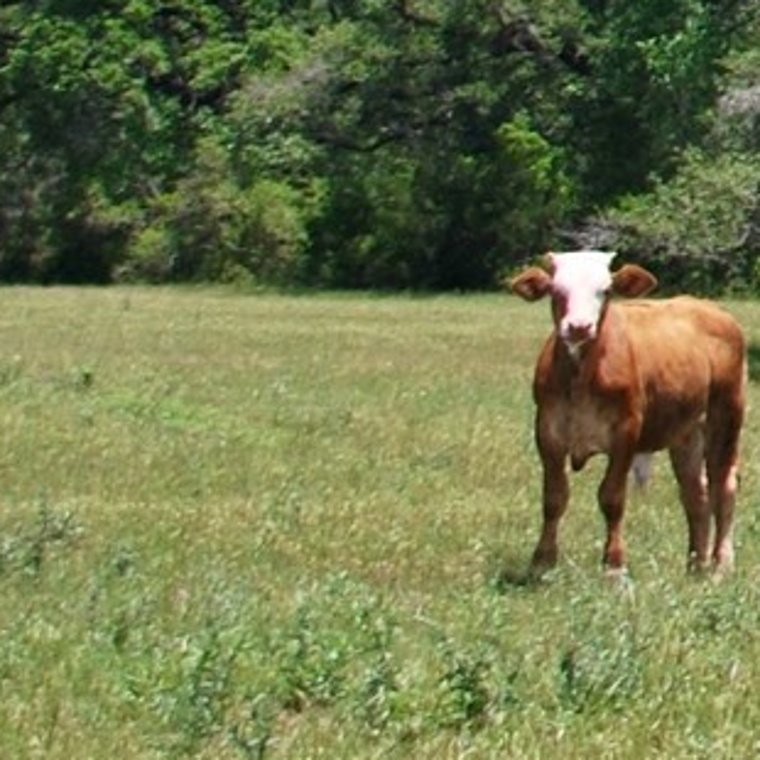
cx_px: 2384
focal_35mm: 259
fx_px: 6433
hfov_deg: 6.2
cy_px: -603
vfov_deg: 6.6
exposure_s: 1/250
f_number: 8
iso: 100
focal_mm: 29
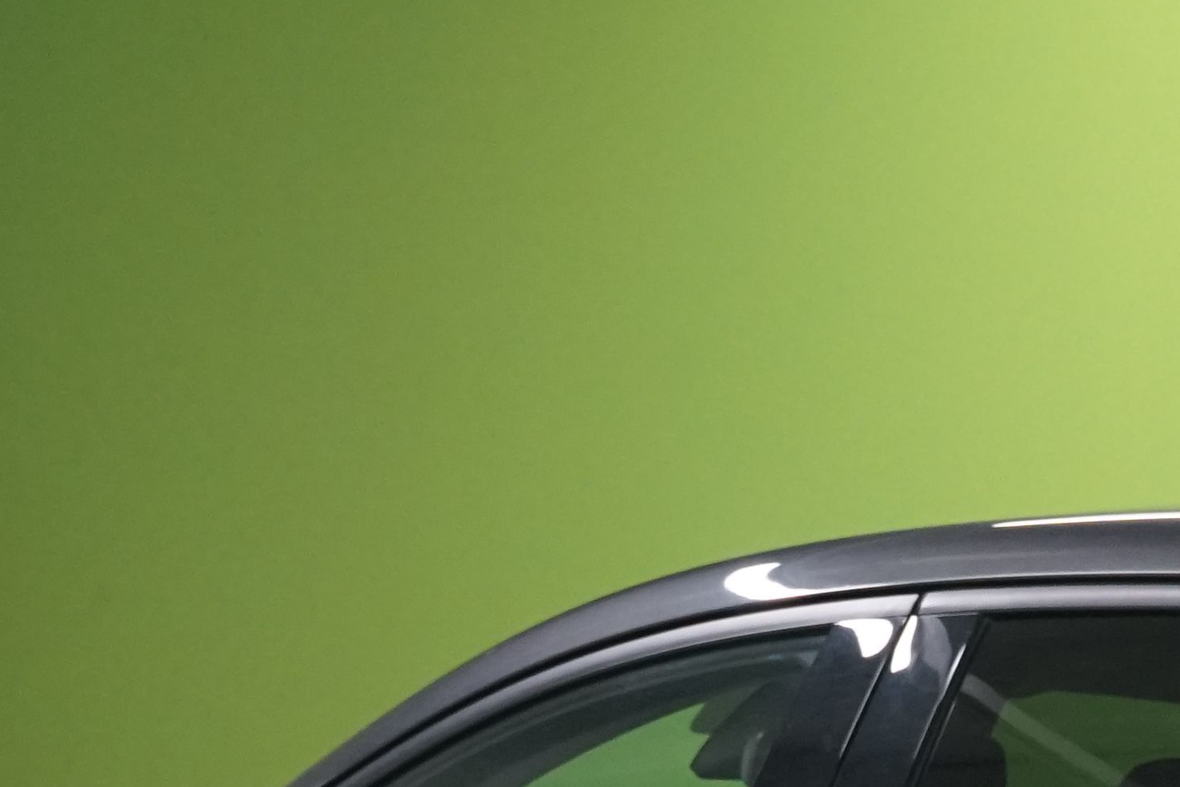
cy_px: 1169
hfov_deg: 7.2
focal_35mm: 284
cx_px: 1273
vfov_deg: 4.8
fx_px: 9308
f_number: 9
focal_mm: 70
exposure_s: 1/25
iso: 2000
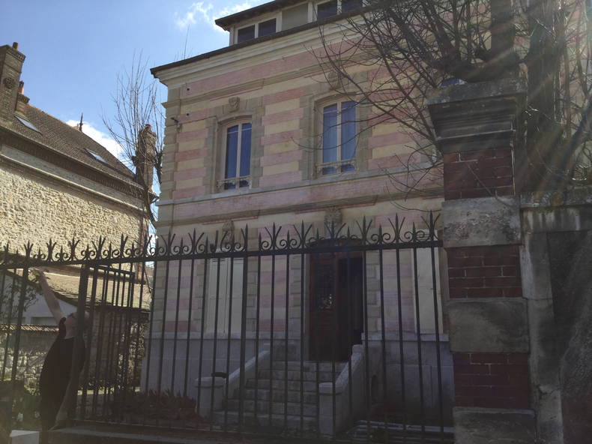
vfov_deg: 45.4
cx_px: 296
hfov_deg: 58.4
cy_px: 222
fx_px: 530
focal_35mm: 31
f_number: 2.4
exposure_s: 1/947
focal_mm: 3.3
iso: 25
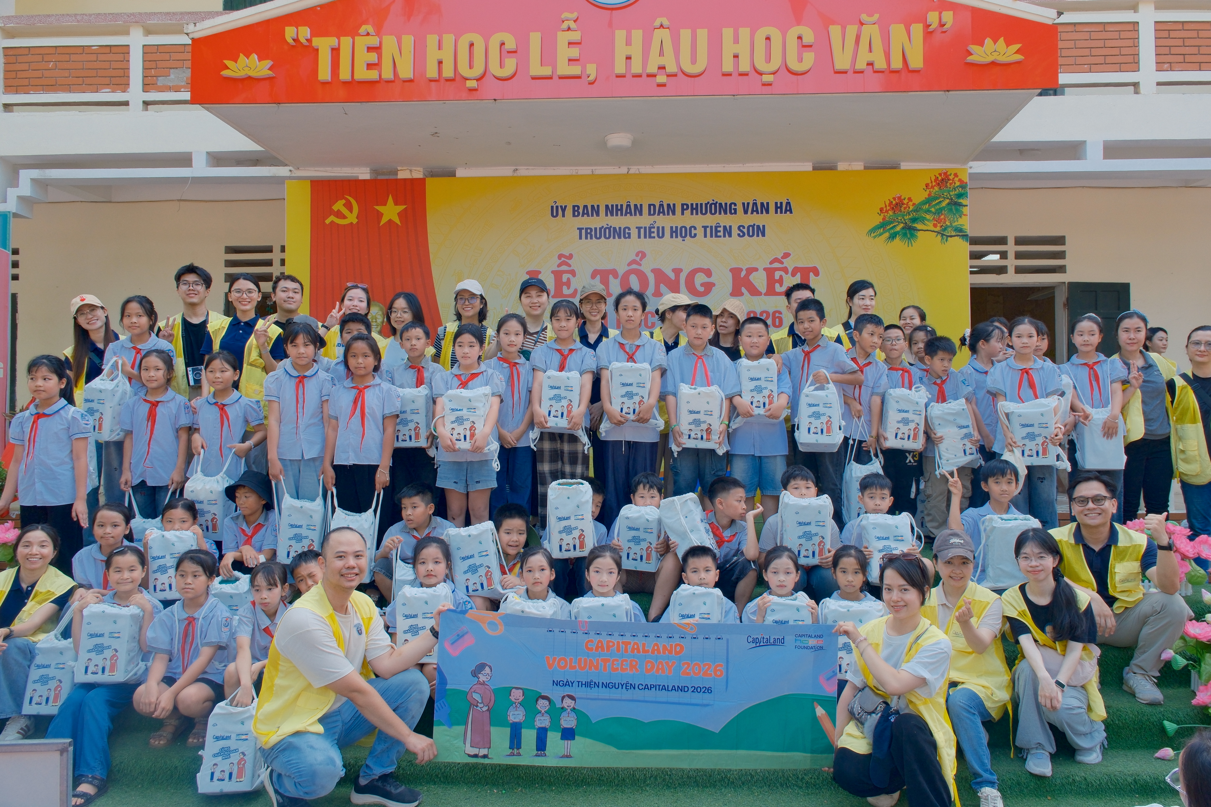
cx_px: 606
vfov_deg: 47.9
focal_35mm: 27
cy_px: 404
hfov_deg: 67.4
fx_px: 908
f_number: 6.4
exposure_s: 1/200
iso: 800
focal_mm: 18
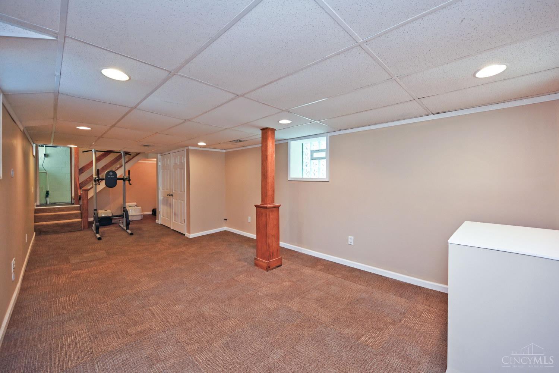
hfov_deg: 104.3
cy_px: 186
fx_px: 217
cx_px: 280
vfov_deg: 81.2
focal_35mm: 14
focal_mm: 14
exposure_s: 1/60
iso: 500
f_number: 4
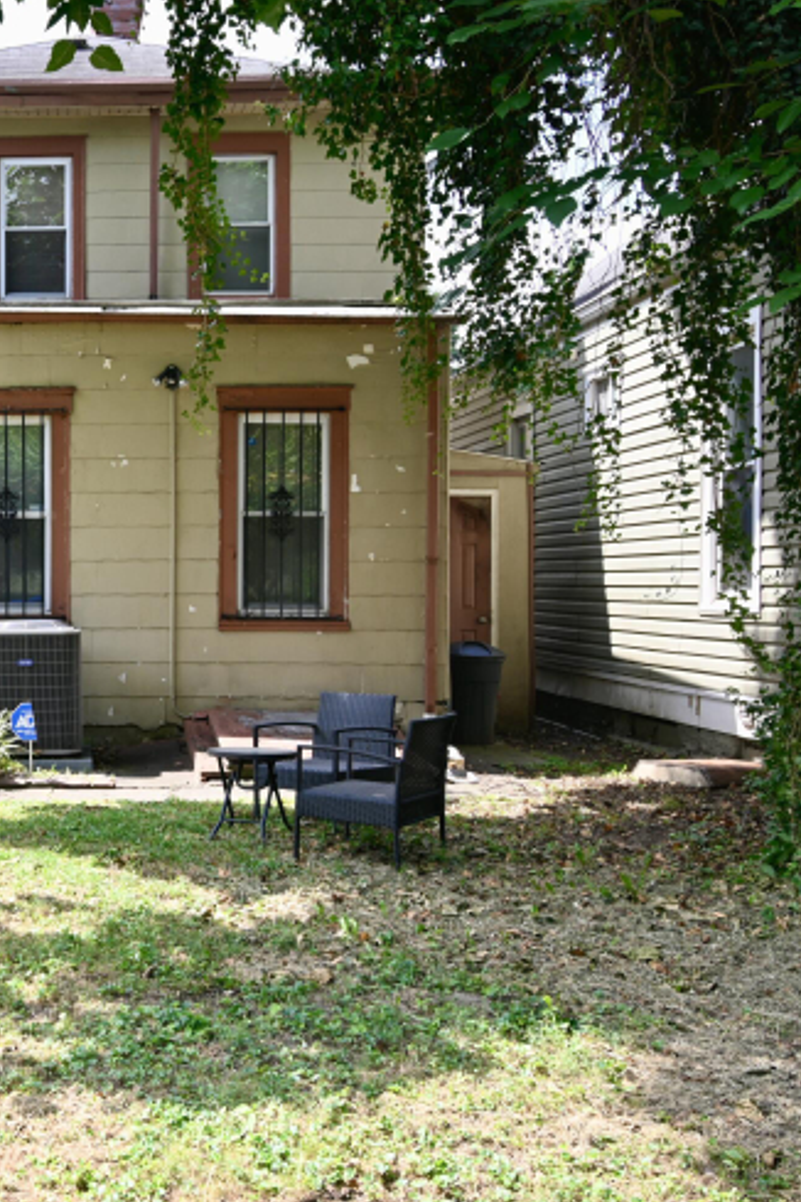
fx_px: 1535
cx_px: -20
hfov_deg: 27.4
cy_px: 592
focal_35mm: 46
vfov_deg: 42.7
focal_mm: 20
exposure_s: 1/90
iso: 100
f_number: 5.6
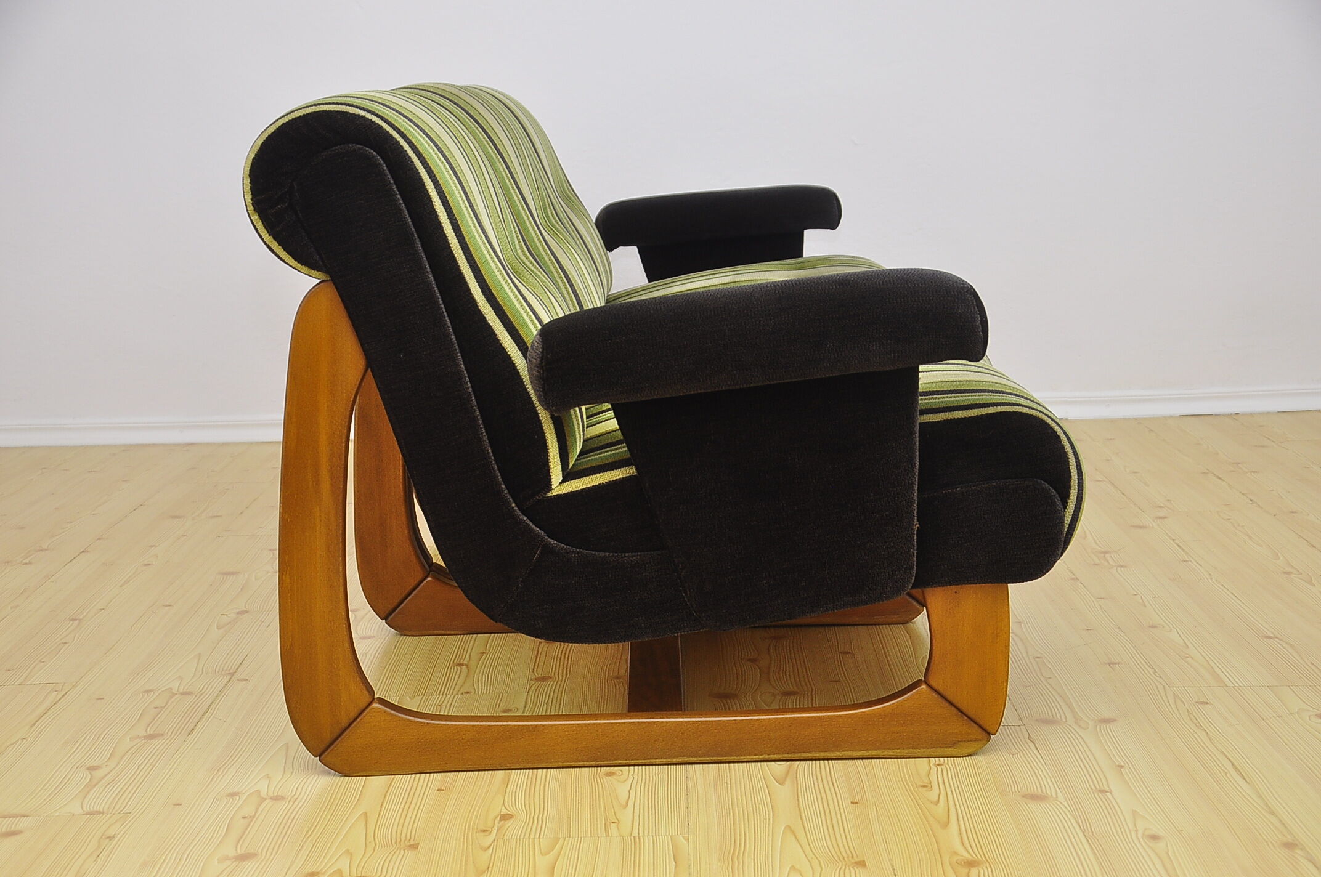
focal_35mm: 60
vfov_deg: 22.6
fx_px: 2199
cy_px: 438
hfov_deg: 33.4
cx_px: 660
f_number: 4.5
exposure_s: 1/160
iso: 400
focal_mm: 40
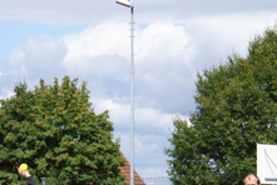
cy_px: 151
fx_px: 1695
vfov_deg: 6.3
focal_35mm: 220
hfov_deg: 9.3
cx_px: 100
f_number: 7.1
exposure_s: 1/400
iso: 100
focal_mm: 60
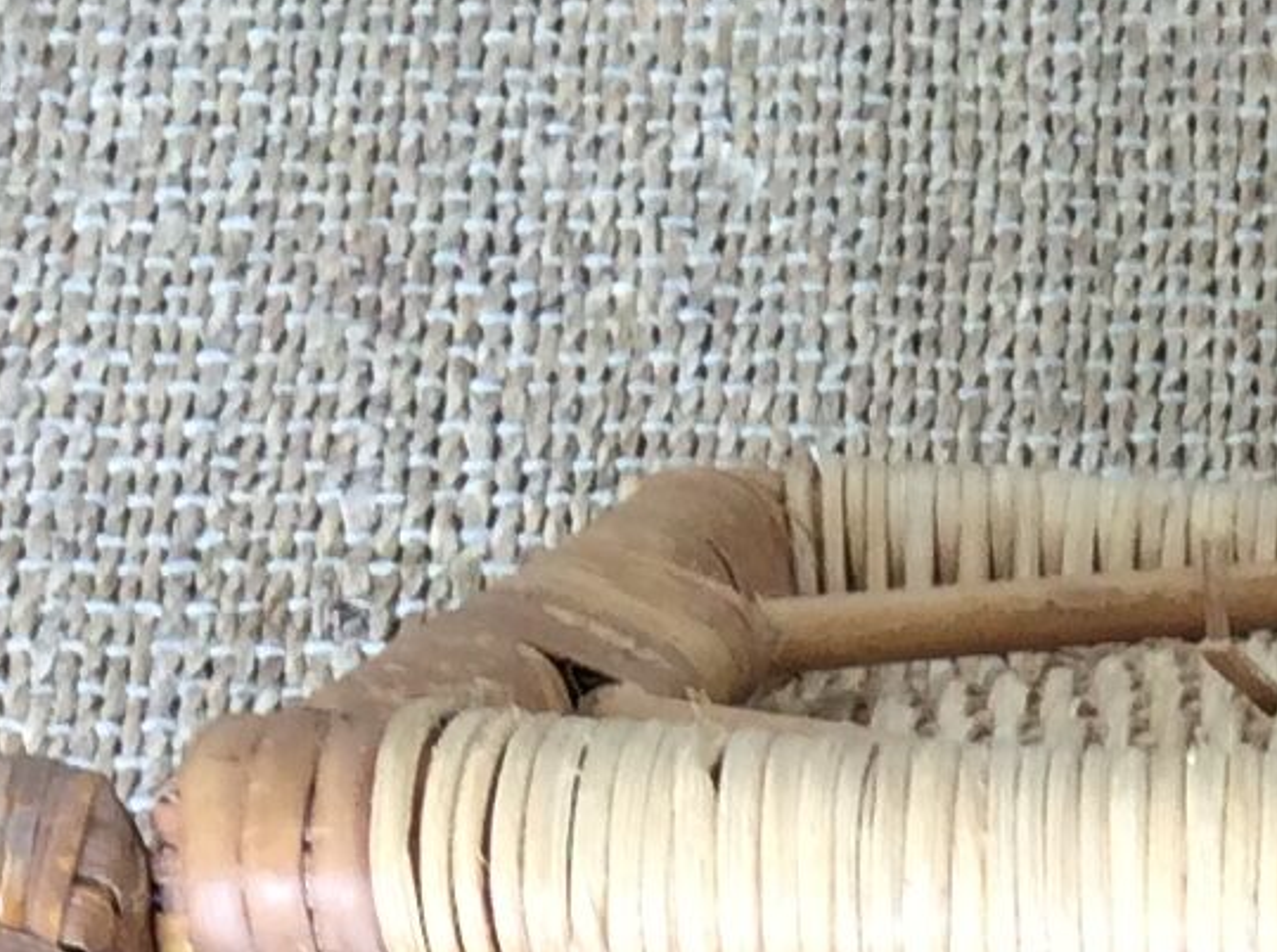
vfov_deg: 8.9
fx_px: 5670
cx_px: 1604
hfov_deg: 12.5
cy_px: 2091
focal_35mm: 154
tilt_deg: -66.5
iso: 50
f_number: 2.4
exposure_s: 1/25
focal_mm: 3.3
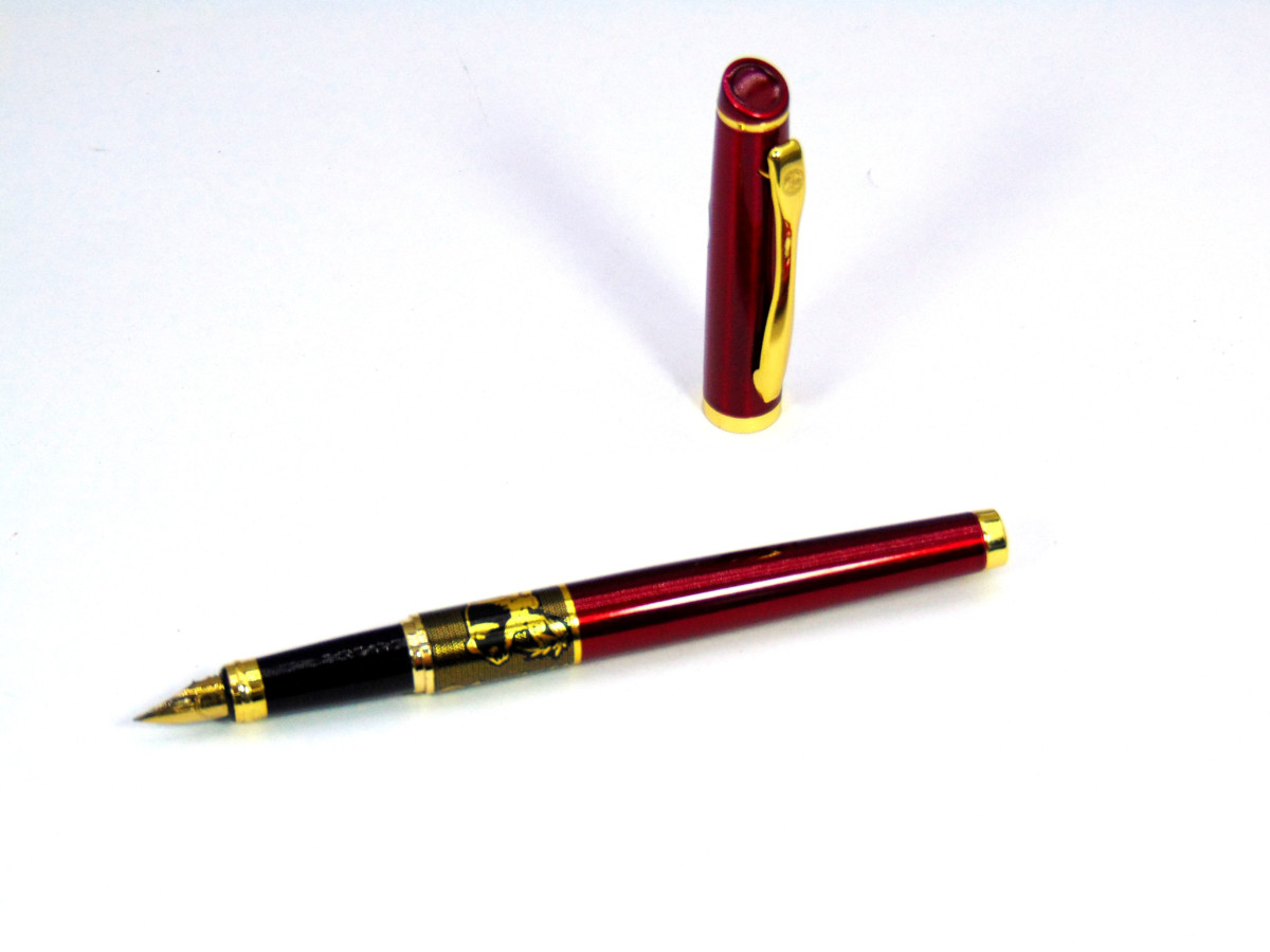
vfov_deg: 13.7
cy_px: 476
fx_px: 3962
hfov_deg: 18.2
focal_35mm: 108
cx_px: 635
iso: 80
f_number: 3.9
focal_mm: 19.4
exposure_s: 1/200
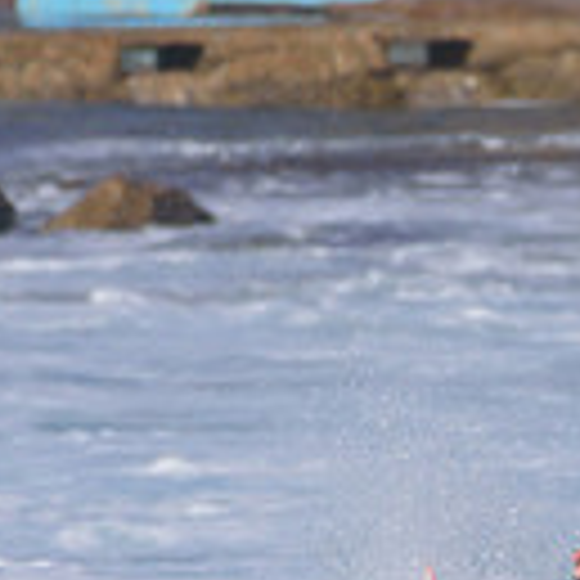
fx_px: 54367
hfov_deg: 0.6
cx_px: 742
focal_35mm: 2868
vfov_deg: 0.6
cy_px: 753
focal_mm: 500
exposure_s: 1/2000
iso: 180
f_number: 5.6
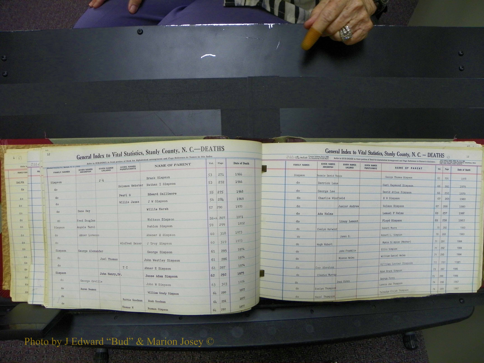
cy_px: 182
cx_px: 242
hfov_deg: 67.3
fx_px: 364
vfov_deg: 53.1
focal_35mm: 26
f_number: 2.8
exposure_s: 1/30
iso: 100
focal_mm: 4.6
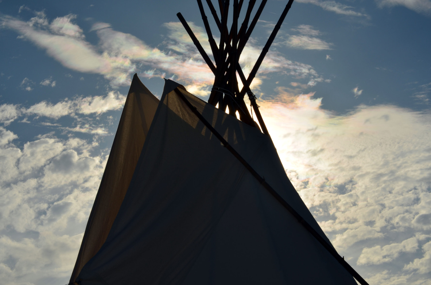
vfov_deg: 16.5
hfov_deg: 24.7
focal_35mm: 82
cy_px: 142
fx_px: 986
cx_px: 216
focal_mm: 55
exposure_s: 1/200
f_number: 18
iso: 100
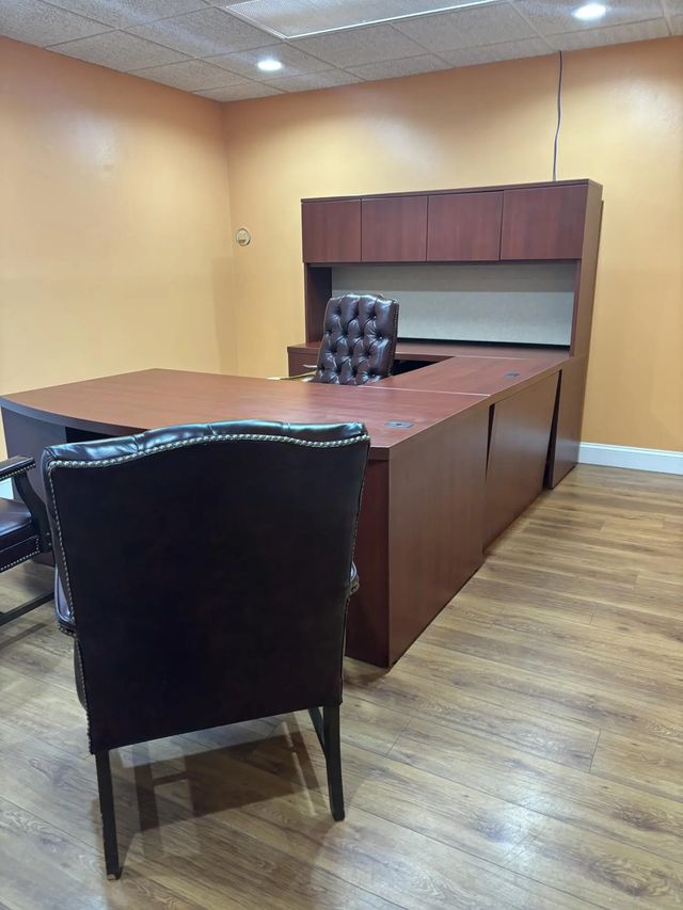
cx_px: 342
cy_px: 455
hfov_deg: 53.1
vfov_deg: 67.3
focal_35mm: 26
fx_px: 684
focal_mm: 5.96
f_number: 1.6
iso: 160
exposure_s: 1/60
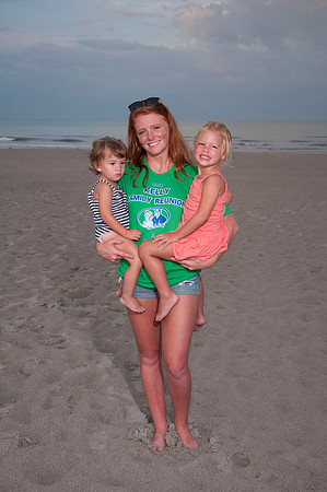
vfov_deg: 37.9
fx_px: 717
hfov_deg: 25.7
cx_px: 164
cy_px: 246
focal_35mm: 52
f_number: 5.6
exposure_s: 1/160
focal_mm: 35
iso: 100
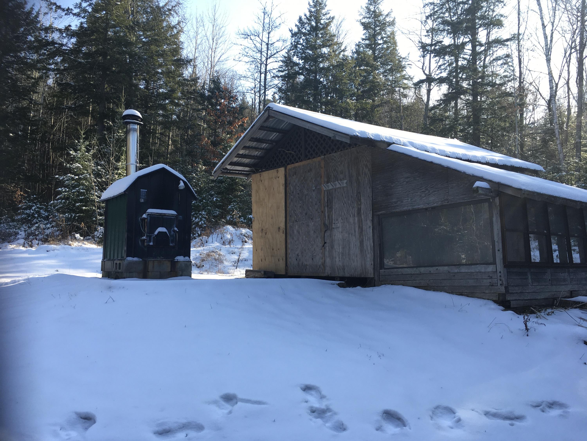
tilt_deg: +6.2
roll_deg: -0.7
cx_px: 294
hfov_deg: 61.7
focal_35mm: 29
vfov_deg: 48.2
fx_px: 492
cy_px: 220
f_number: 2.2
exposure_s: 1/413
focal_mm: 4.15
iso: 25
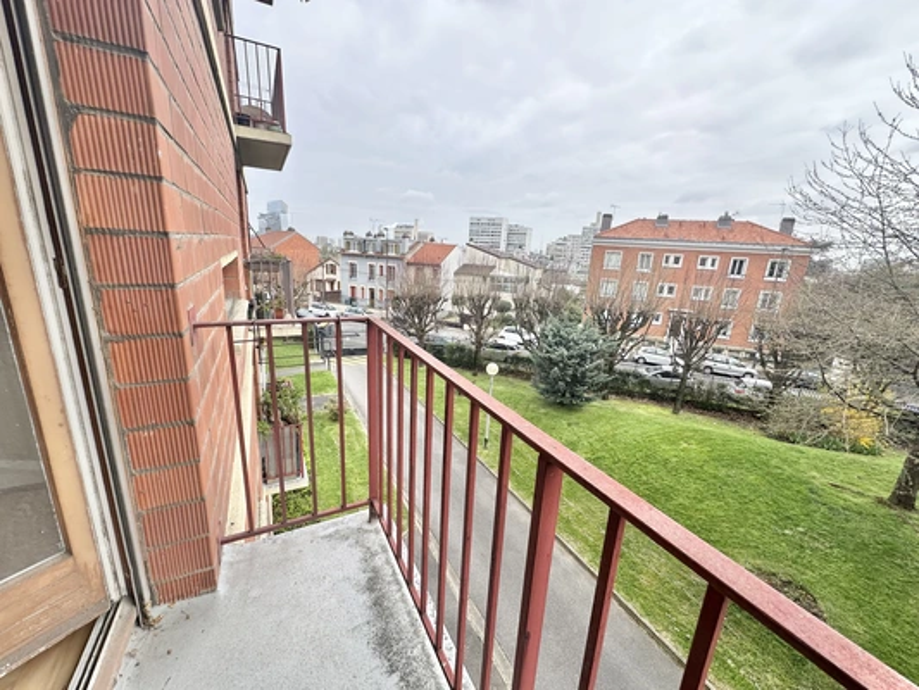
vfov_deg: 85.7
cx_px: 460
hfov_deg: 102.1
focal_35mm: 14
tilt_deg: -13.9
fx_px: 372
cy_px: 345
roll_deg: -3.4
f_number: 2.2
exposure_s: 1/518
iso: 40
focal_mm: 2.22
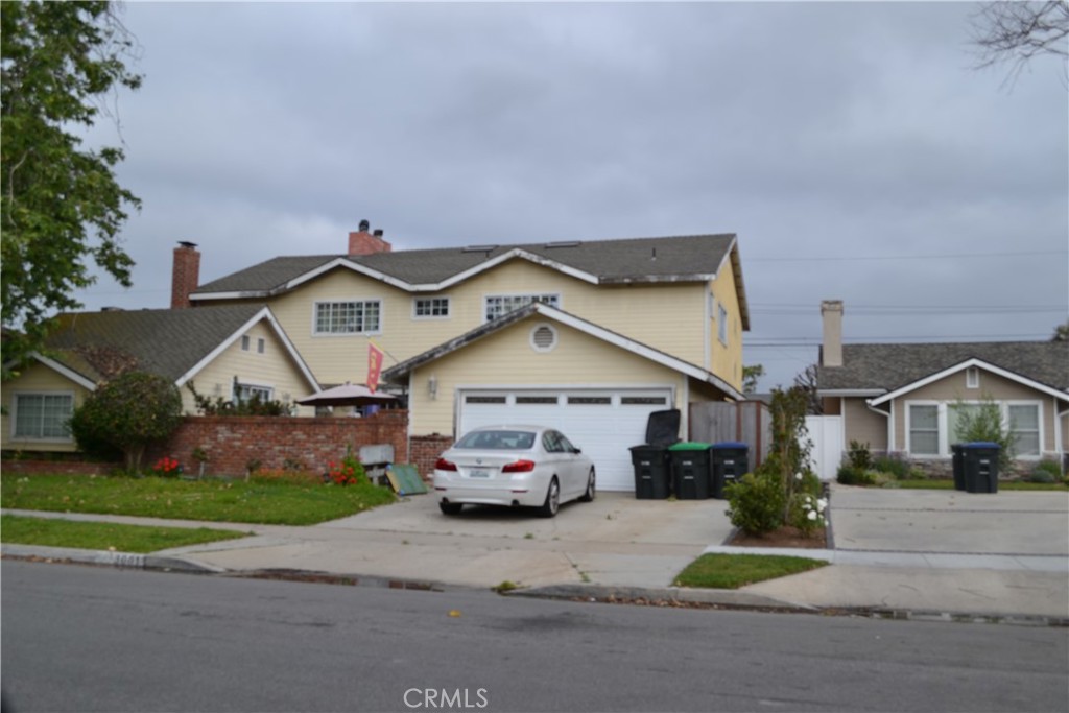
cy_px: 356
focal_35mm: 30
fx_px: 891
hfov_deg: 61.9
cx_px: 534
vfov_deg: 43.6
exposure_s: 1/200
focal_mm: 20
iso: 100
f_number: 7.1
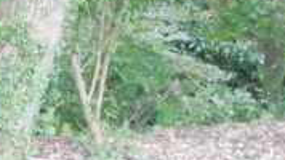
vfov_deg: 4.9
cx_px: -255
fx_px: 1851
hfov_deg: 8.4
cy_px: -30
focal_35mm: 245
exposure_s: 1/30
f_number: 4.1
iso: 200
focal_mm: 8.9
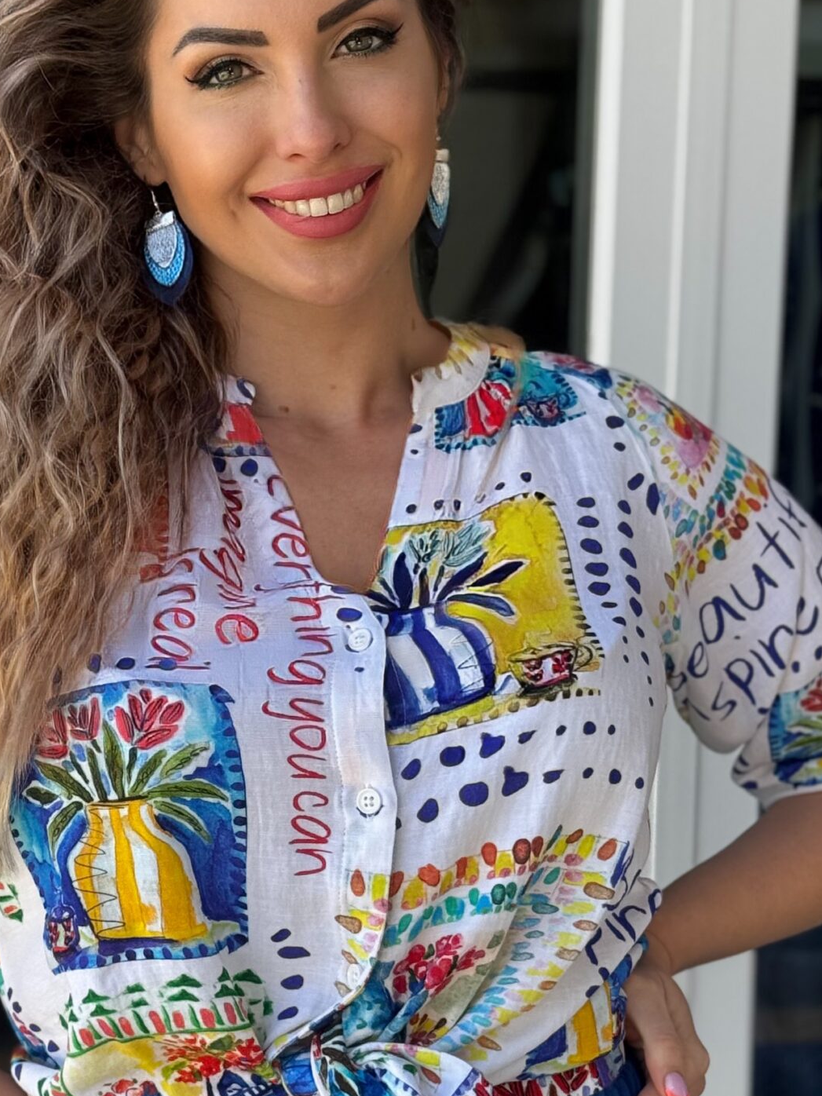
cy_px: 718
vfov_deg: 22.2
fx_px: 2786
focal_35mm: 88
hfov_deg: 16.7
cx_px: 210
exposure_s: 1/609
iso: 64
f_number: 1.78
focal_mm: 6.76
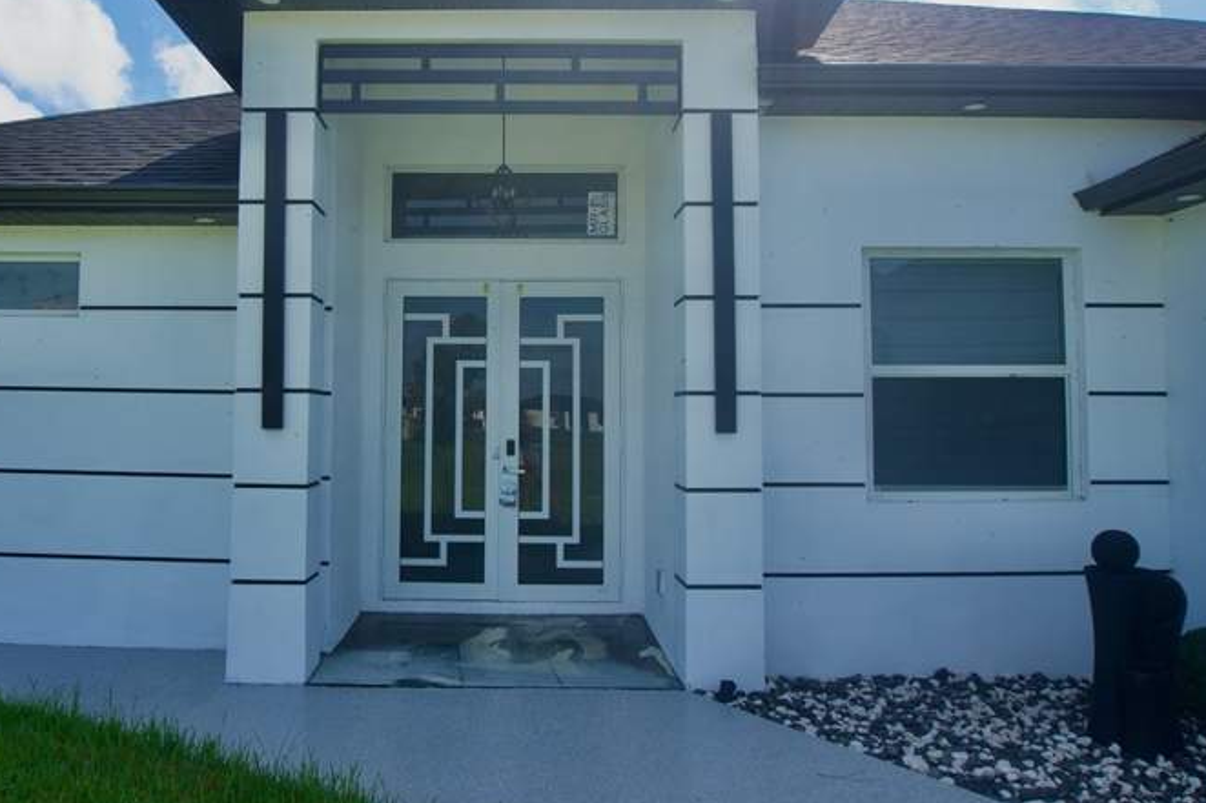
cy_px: 343
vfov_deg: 44.8
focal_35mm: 29
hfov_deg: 63.2
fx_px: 971
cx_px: 499
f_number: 5.6
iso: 200
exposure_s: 1/640
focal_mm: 16
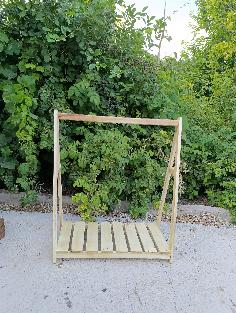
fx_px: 209
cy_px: 156
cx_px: 118
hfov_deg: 59.0
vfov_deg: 73.8
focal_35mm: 23
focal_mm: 6.14
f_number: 1.65
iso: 200
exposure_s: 1/100
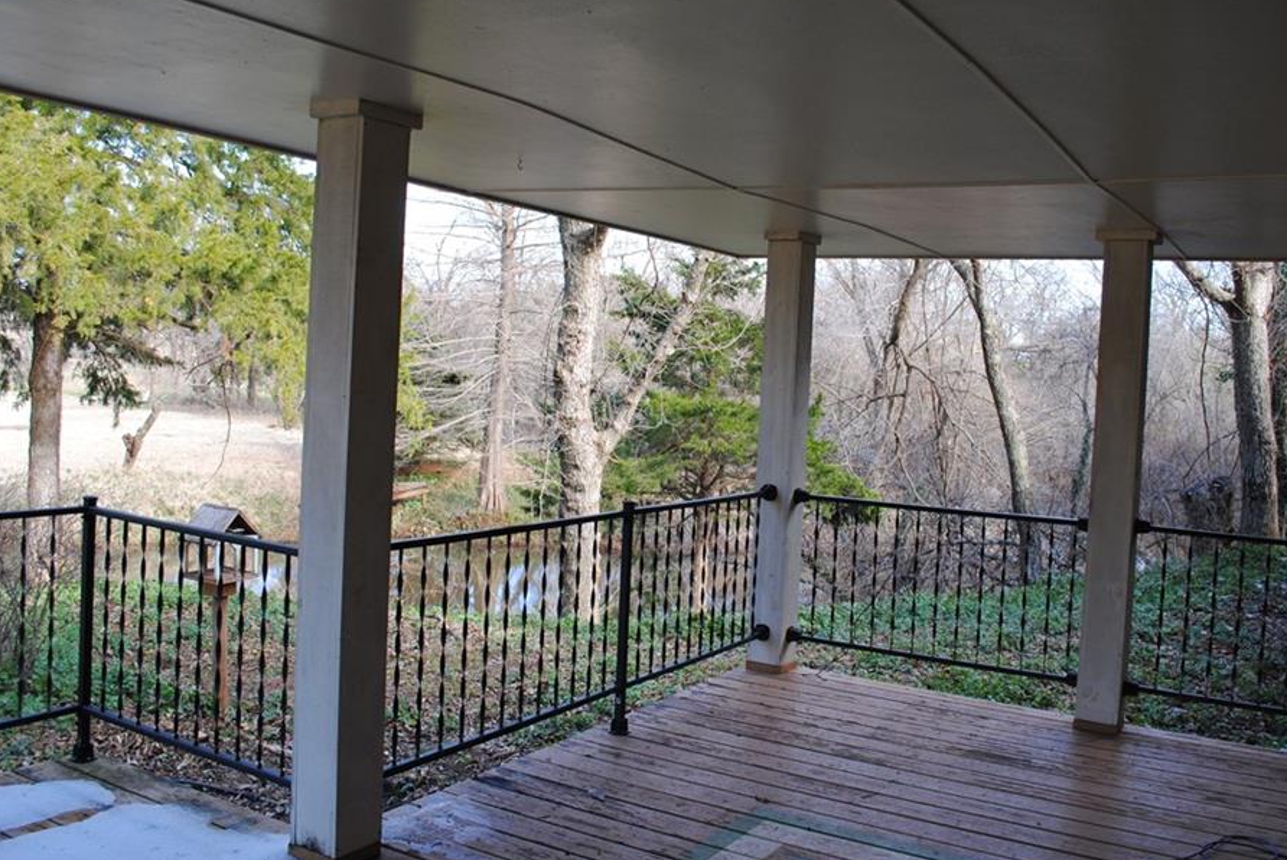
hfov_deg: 60.1
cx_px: 710
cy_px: 404
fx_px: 1109
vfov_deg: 42.4
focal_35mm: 31
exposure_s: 1/100
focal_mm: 18
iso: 200
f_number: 5.6
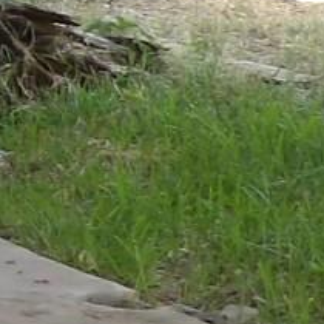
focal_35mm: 207
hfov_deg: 6.4
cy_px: -122
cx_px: -1074
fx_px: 2192
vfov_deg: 8.3
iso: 100
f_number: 3.2
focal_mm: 4.3
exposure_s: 1/93
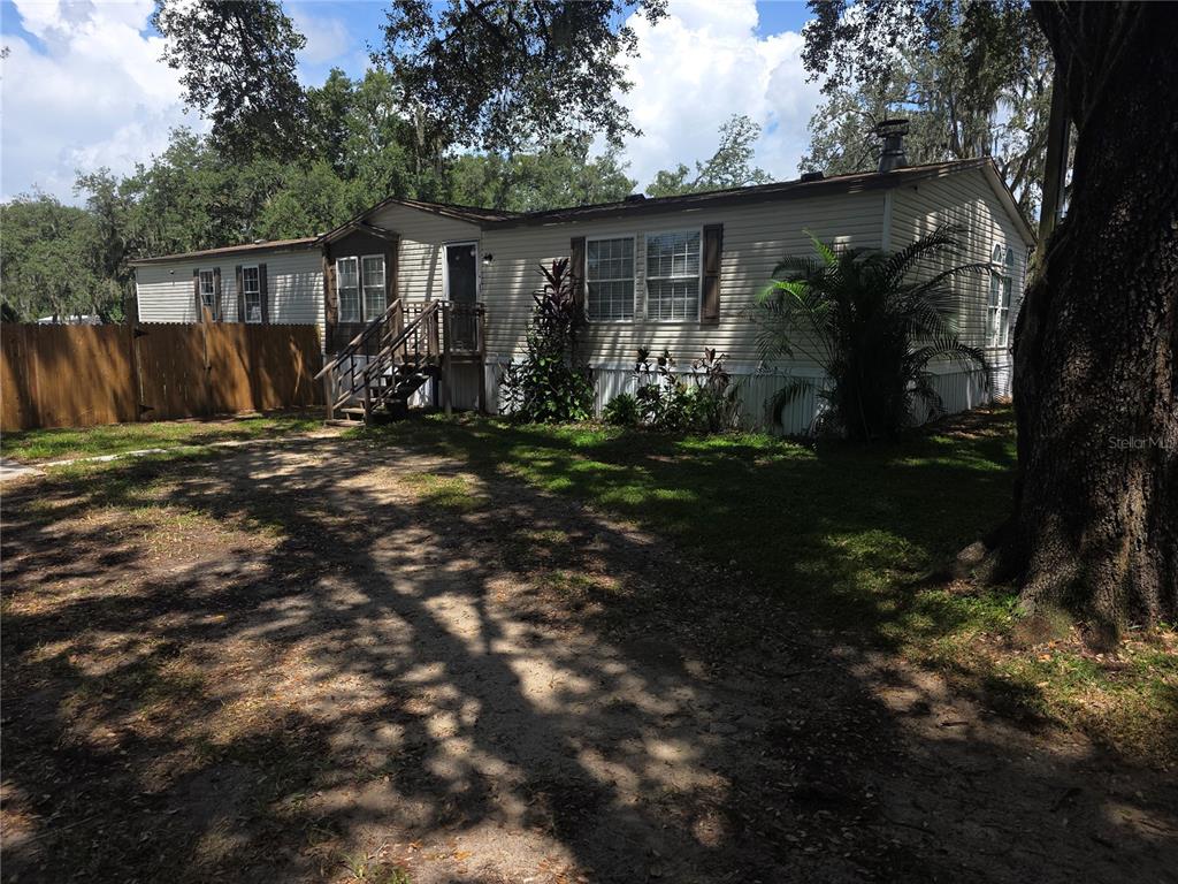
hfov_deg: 73.9
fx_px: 783
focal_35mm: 23
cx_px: 589
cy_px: 442
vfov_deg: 58.9
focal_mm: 6.3
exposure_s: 1/655
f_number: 1.7
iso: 12
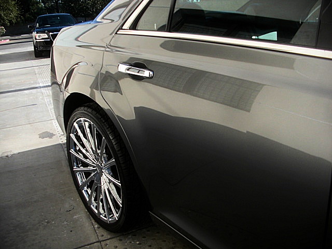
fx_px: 345
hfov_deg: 51.4
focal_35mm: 36
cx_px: 166
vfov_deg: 39.7
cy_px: 124
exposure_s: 1/500
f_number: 2.8
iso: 50
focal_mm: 6.3
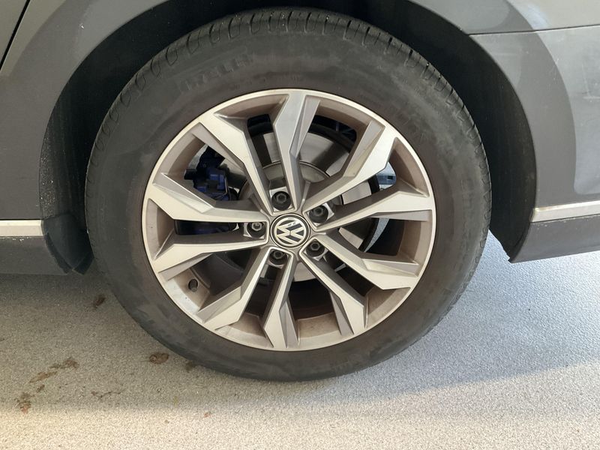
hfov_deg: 61.7
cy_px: 225
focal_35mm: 29
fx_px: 503
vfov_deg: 48.2
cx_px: 300
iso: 160
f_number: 1.8
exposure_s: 1/50
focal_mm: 3
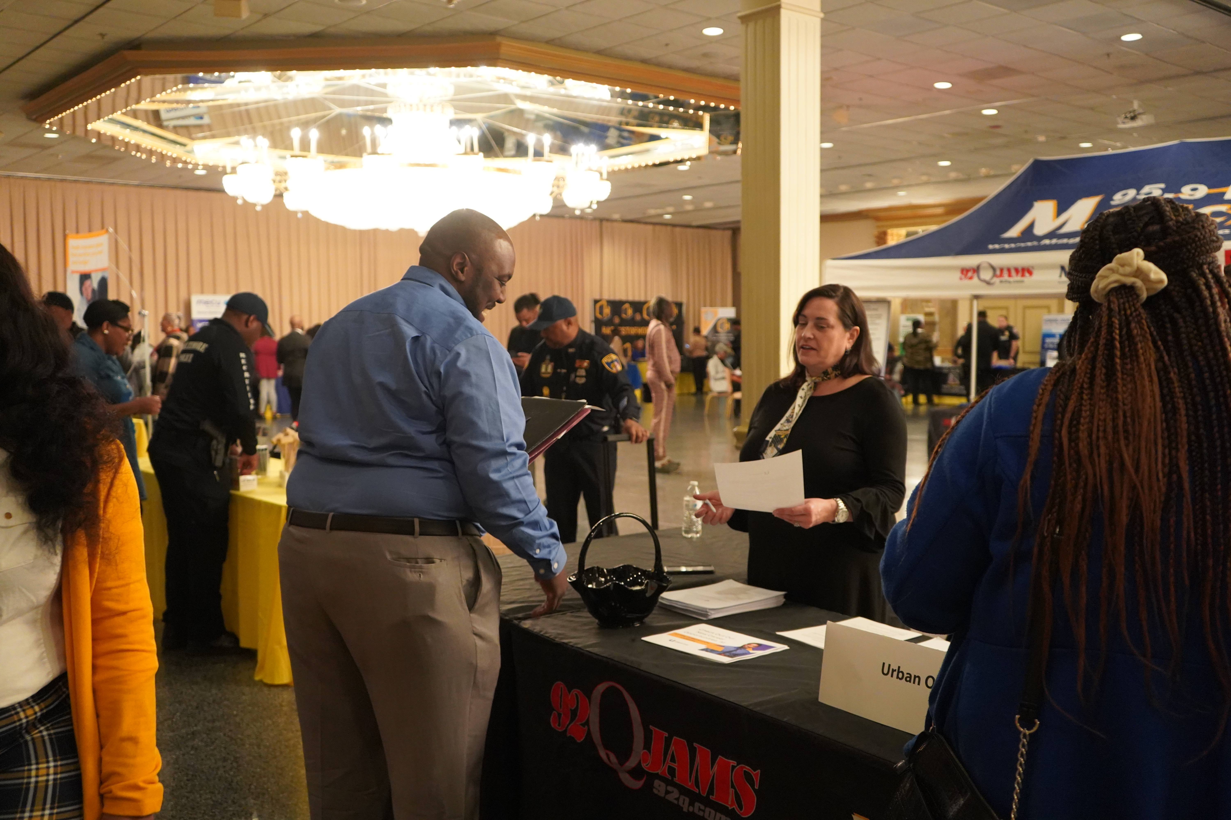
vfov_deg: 38.9
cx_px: 616
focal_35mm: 34
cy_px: 410
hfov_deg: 55.8
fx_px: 1163
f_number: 4
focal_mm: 34
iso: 6400
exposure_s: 1/160
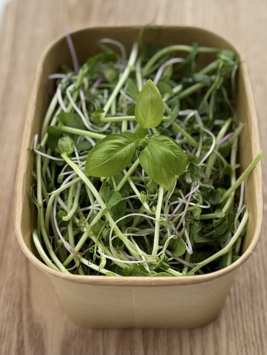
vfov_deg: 39.6
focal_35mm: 48
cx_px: 134
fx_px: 493
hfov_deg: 30.3
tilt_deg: -56.7
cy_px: 178
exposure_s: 1/917
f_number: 1.78
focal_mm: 6.76
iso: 64
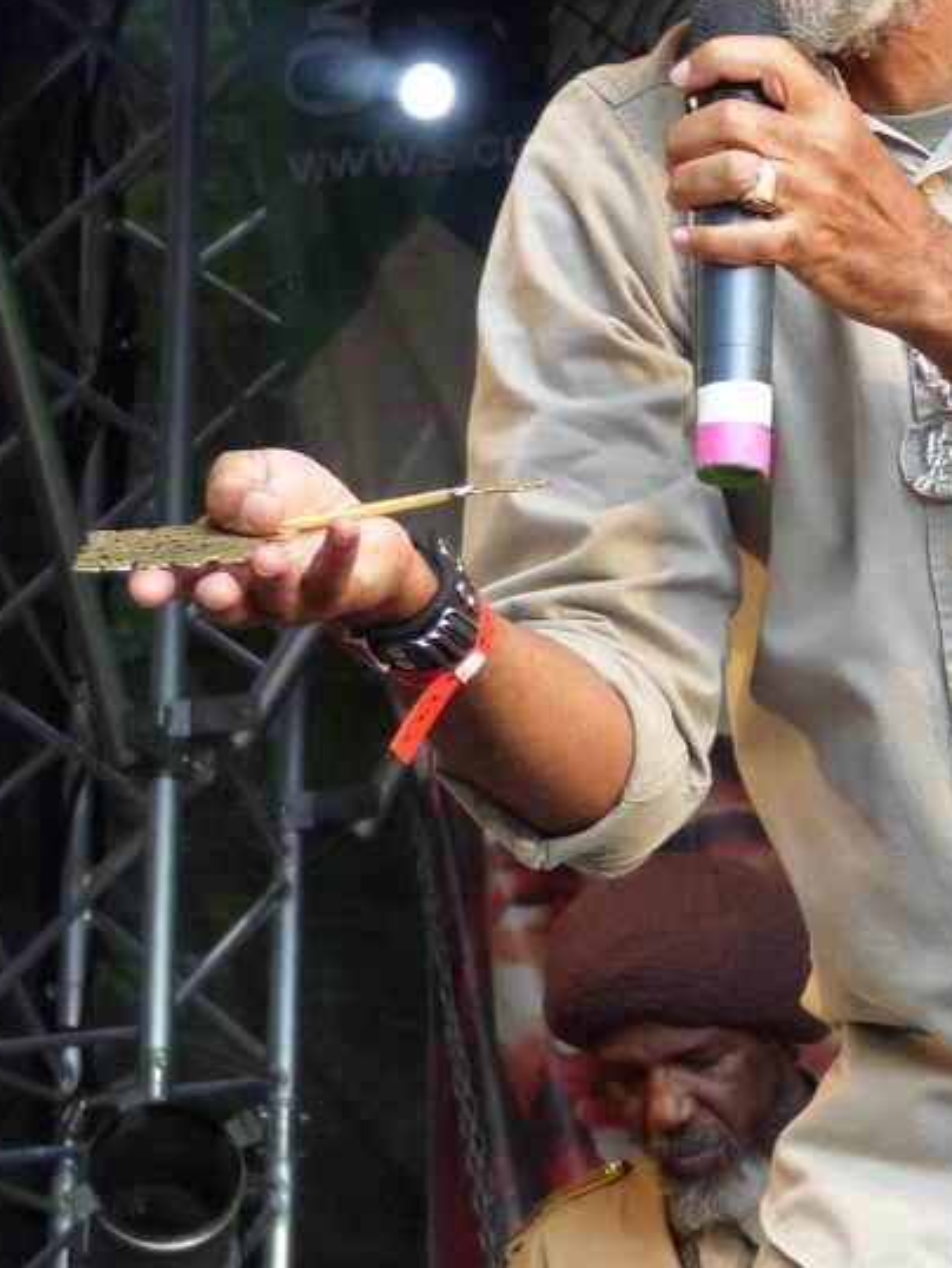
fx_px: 6742
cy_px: 450
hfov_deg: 8.1
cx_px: 848
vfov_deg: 10.7
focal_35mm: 184
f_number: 2.8
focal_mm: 17.8
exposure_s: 1/60
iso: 320
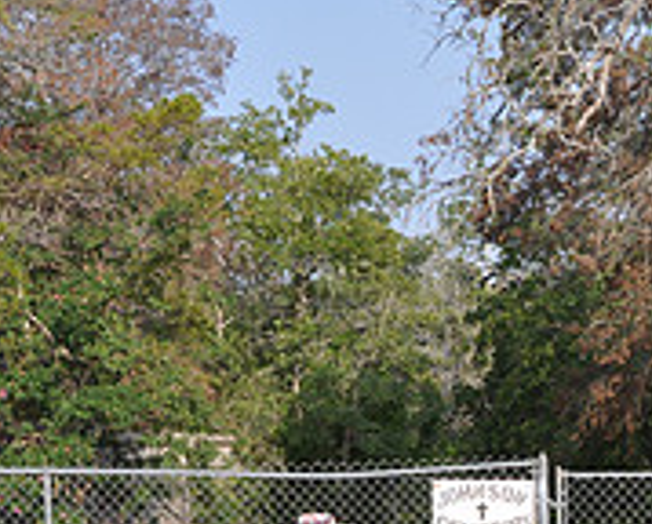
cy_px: 544
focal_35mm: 100
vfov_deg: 15.1
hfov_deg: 18.4
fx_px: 1934
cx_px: 732
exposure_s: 1/250
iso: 200
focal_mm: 22
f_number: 8
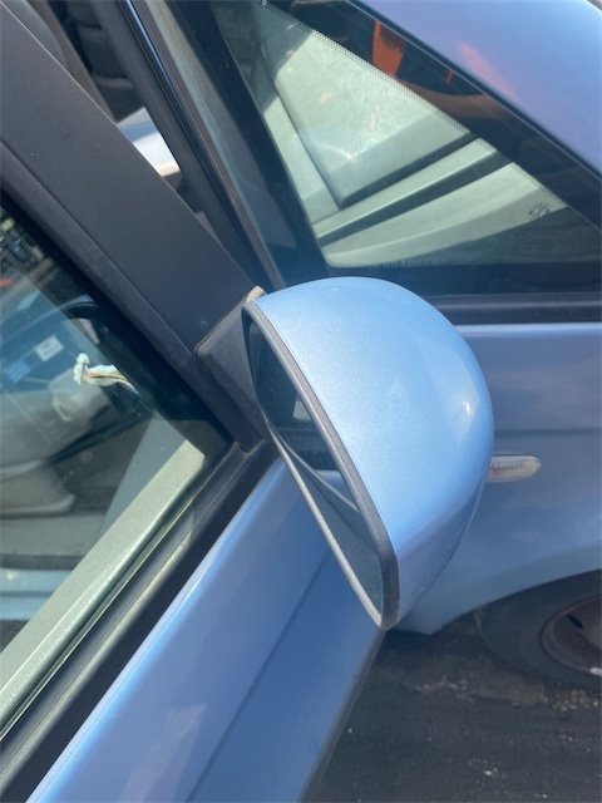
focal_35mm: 26
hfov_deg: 53.1
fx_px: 603
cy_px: 402
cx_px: 301
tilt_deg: -47.7
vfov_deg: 67.3
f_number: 1.8
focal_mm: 4.25
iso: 32
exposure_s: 1/1287
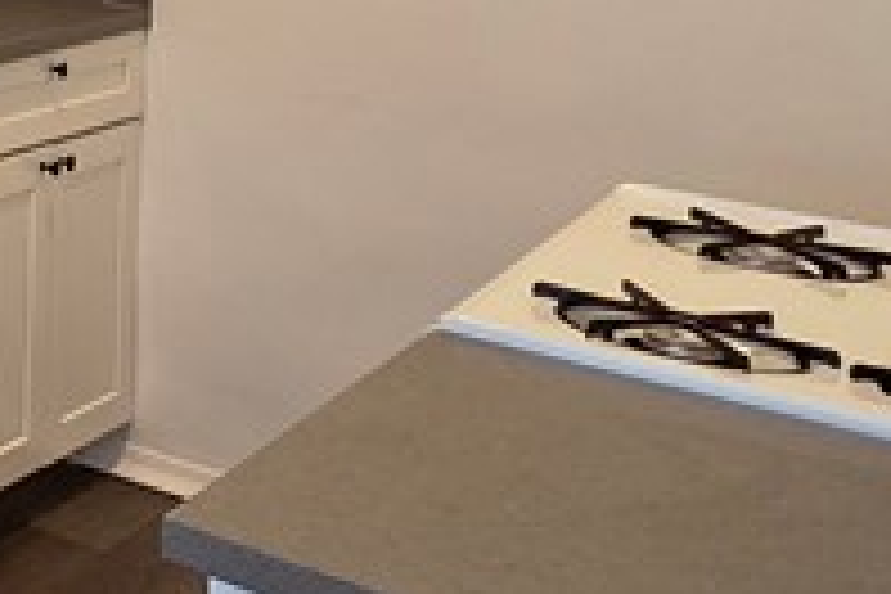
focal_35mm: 70
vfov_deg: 17.5
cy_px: -302
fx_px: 1732
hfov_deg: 17.4
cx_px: -1012
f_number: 1.9
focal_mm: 2.2
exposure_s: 1/120
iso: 200
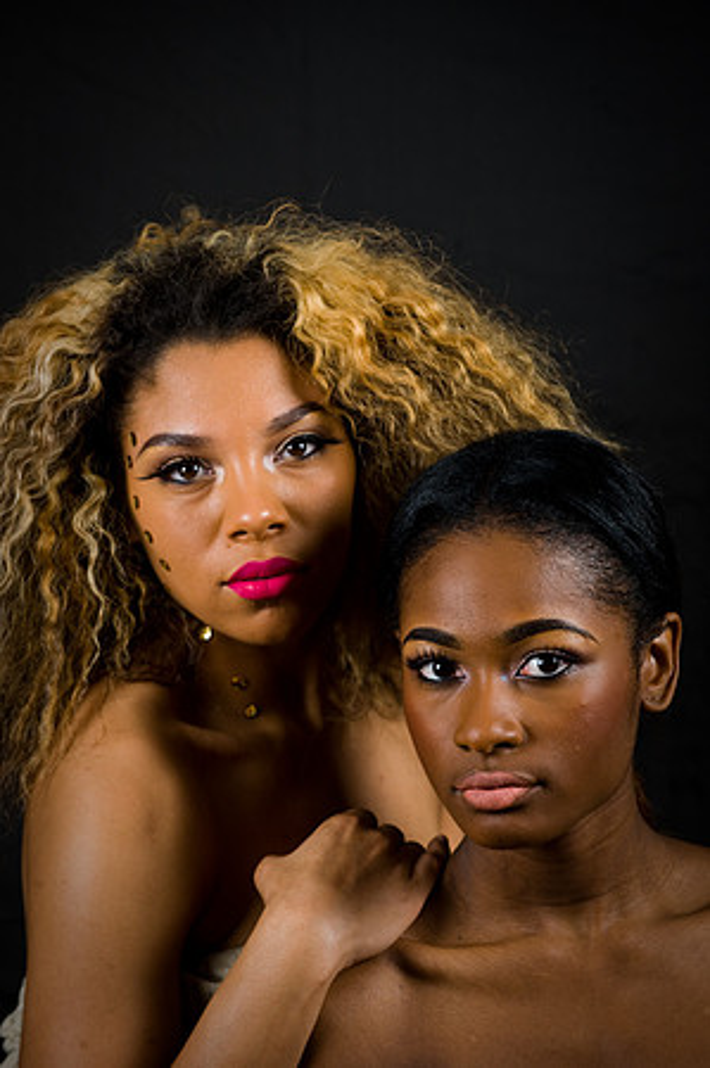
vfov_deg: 13.3
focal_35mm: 155
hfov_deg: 8.8
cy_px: 534
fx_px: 4596
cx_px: 355
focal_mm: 155
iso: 200
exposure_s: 1/125
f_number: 5.6
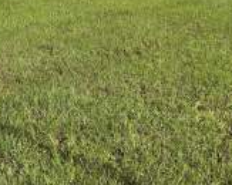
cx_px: -44
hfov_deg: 24.9
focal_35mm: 69
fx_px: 473
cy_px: 33
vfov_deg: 21.8
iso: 64
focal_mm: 6.76
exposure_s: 1/4149
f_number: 1.78
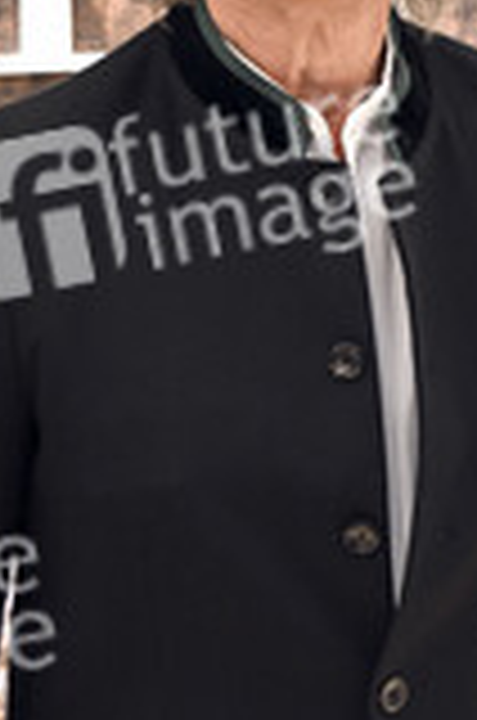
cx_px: 315
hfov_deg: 9.1
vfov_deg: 13.7
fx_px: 2994
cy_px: 418
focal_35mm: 150
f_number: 8
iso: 250
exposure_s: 1/320
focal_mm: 60
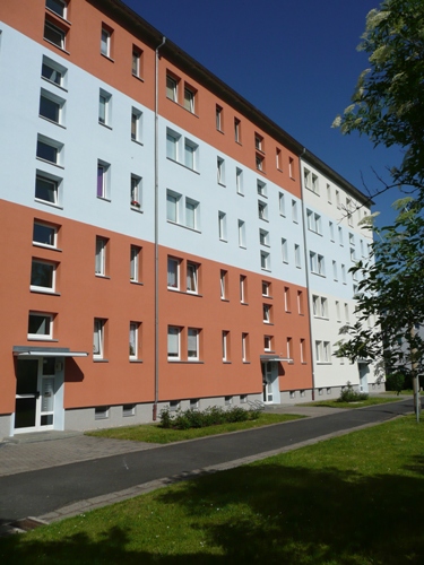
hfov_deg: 49.7
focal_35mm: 28
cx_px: 212
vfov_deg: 63.4
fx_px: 457
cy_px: 282
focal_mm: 4.6
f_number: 8
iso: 100
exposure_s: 1/500
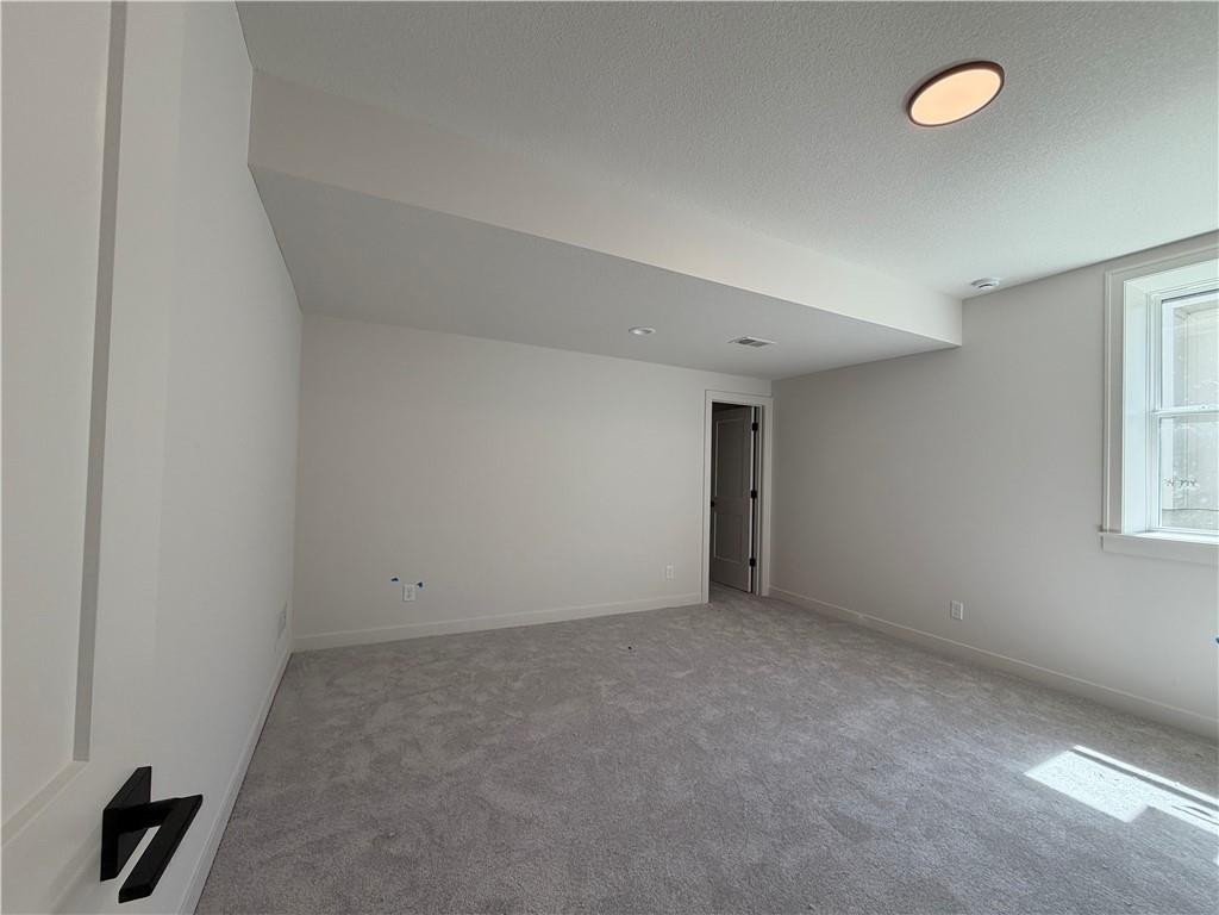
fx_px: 493
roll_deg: -1.7
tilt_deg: +1.1
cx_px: 610
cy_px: 458
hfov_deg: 102.1
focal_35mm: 14
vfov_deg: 85.7
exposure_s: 1/120
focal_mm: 2.22
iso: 64
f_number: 2.2
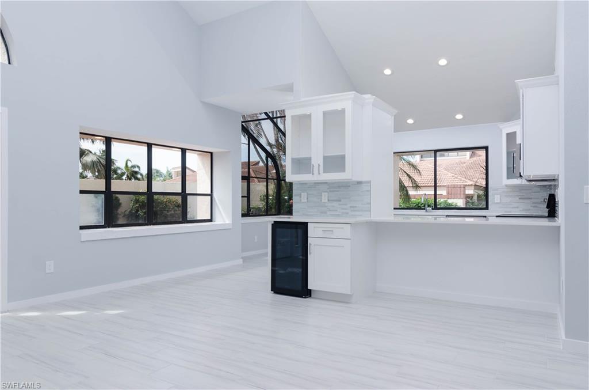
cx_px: 294
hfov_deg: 73.9
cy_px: 195
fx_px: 392
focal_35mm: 24
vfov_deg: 52.9
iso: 200
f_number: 9
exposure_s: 1/160
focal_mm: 16
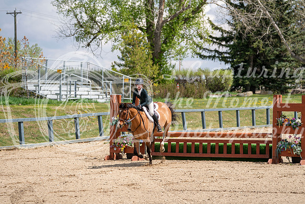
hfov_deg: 12.2
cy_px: 102
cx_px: 152
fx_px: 1432
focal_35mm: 169
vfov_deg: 8.1
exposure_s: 1/500
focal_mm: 169
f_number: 5.6
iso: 100
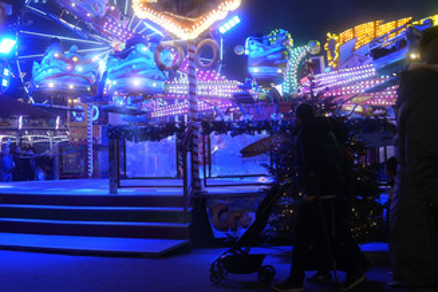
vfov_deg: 21.9
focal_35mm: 62
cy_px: 107
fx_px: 754
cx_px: 177
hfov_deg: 32.3
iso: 640
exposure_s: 1/50
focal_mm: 30
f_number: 5.6
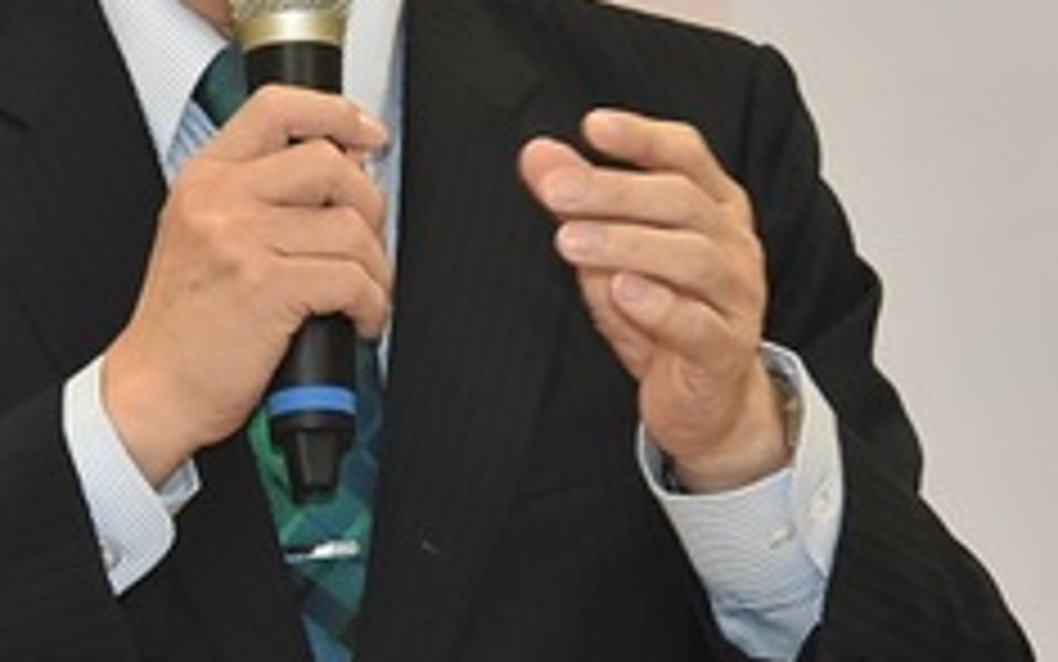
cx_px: 207
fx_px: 13801
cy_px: 59
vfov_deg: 2.7
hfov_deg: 4.4
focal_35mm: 479
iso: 1600
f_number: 5.6
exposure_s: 1/160
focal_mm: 105
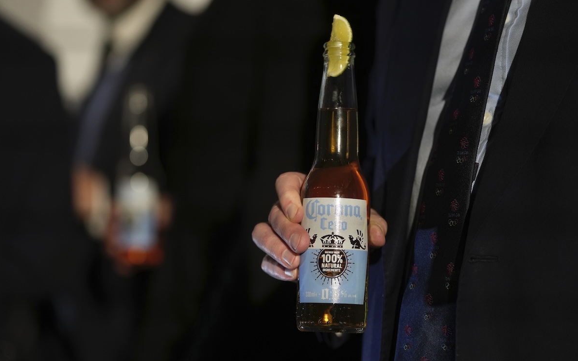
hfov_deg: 19.3
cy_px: 178
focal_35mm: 108
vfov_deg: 12.1
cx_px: 290
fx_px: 1701
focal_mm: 105
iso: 1250
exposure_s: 1/250
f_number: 2.8
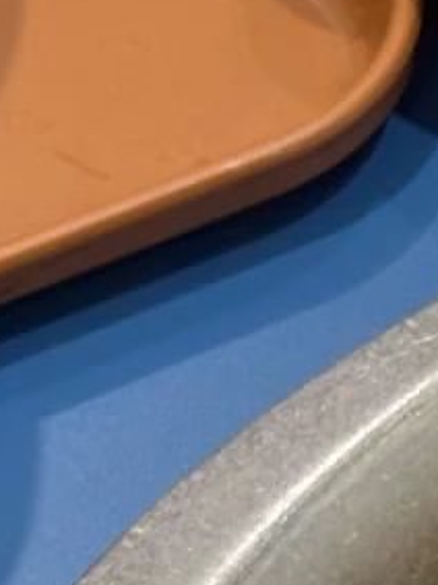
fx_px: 4474
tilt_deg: -52.9
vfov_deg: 7.3
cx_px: 1072
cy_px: 961
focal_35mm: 265
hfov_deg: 5.4
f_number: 1.6
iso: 64
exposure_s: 1/50
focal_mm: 5.96
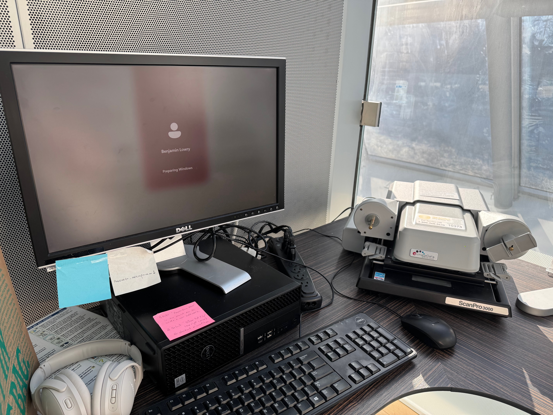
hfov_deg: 71.6
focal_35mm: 24
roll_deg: -1.2
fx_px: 383
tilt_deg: -19.6
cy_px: 208
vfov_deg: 56.8
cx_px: 276
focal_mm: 6.76
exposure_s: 1/522
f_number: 1.78
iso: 80
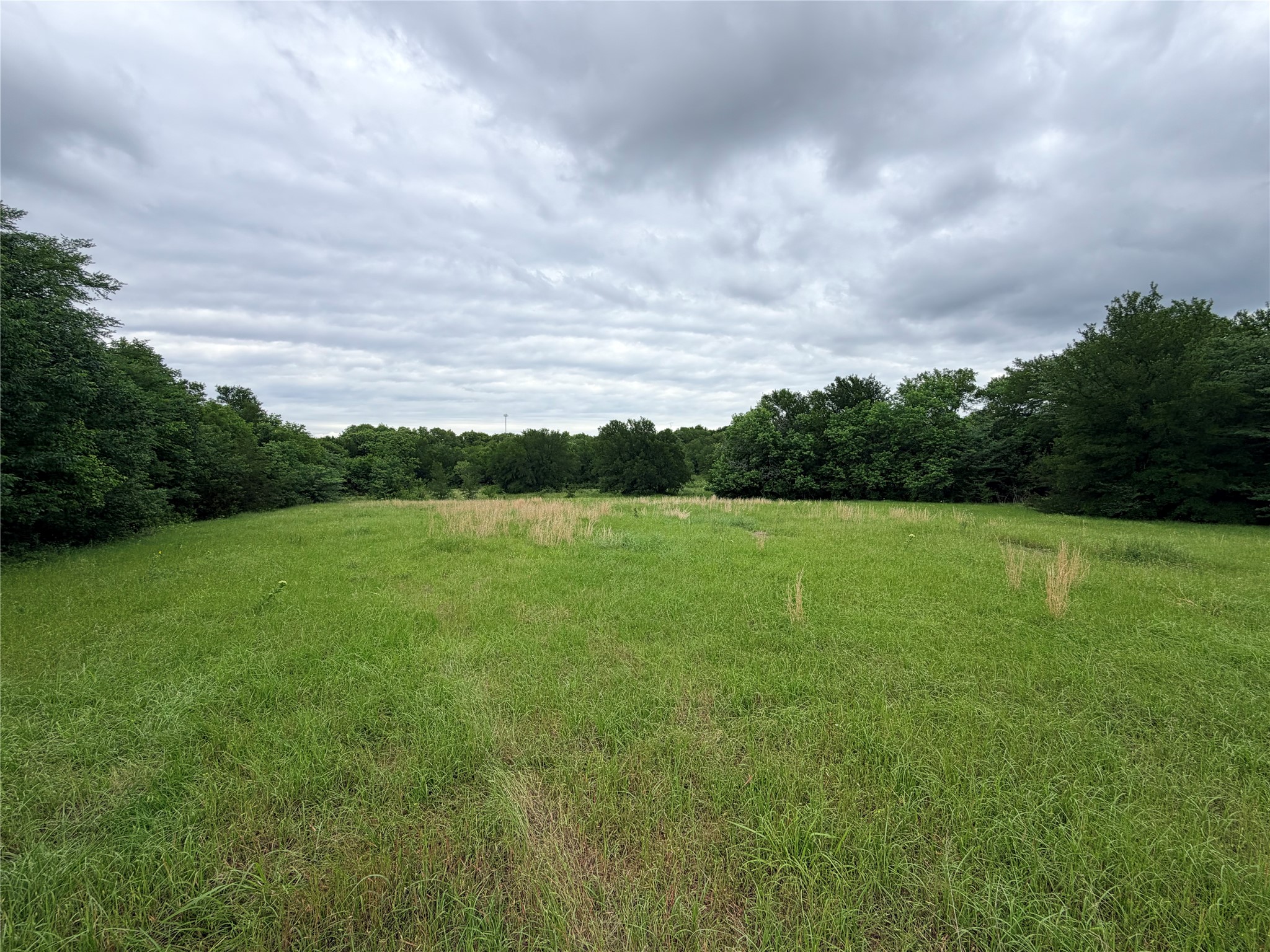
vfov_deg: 85.7
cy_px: 476
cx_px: 635
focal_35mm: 14
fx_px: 514
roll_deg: +1.0
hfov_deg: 102.1
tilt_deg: -1.6
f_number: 2.2
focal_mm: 2.22
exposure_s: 1/590
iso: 40
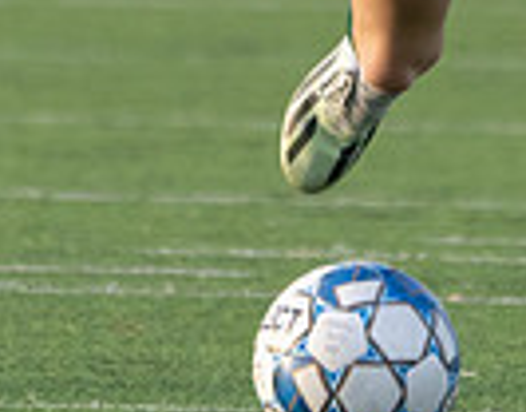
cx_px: 529
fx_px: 38471
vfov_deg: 0.6
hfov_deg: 0.8
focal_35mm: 2493
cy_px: -335
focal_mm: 400
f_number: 5.6
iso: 1000
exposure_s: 1/1250
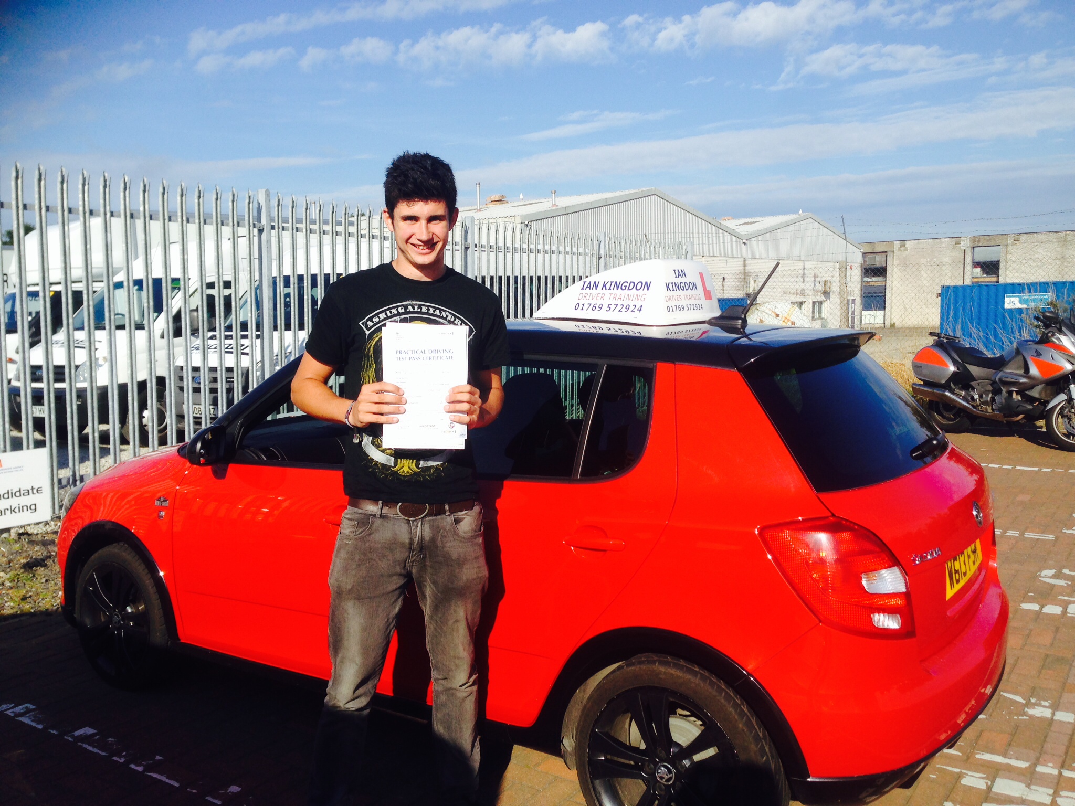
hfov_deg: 55.4
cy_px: 403
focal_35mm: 33
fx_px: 1025
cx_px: 538
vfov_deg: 42.9
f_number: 2.4
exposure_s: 1/1642
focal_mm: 4.12
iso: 50
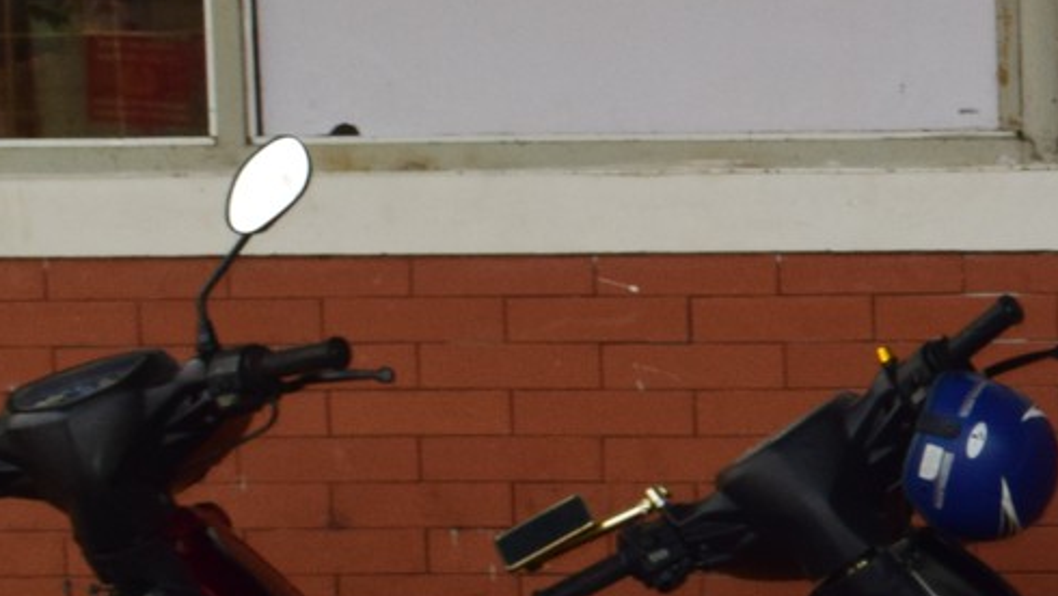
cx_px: 1945
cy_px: 653
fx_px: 3957
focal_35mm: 141
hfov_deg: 13.5
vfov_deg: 8.5
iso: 800
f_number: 11
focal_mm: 22
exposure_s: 1/160
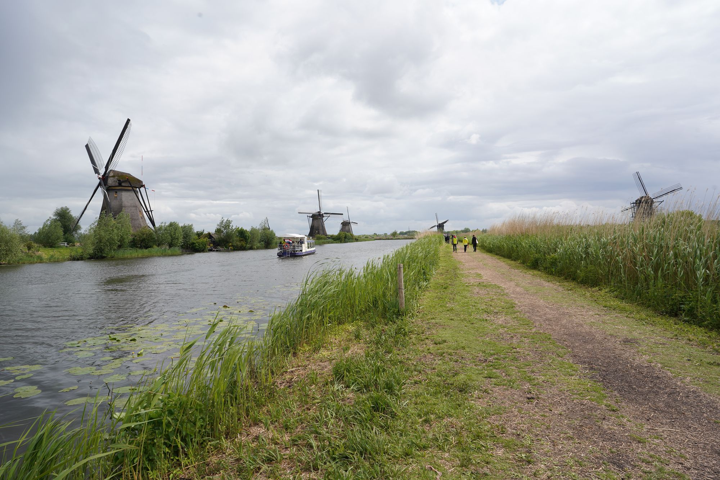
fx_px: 480
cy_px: 240
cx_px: 360
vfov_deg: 53.1
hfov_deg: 73.7
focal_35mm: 24
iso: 100
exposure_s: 1/100
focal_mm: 24
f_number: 13
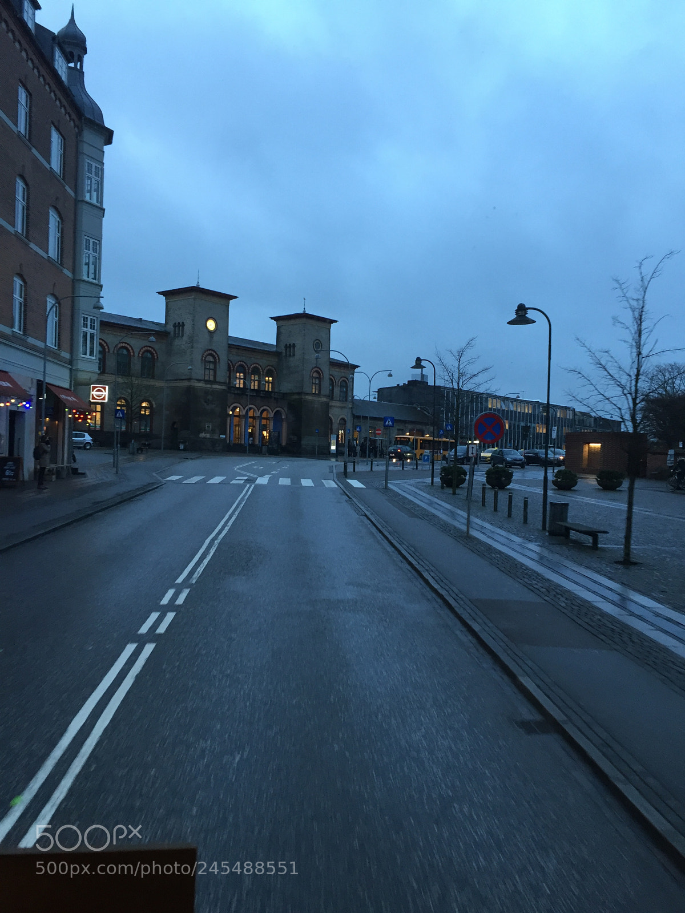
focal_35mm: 29
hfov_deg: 48.2
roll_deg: -2.8
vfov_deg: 61.7
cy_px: 456
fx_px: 765
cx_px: 342
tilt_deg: +2.5
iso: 100
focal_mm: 4.15
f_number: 2.2
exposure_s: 1/33
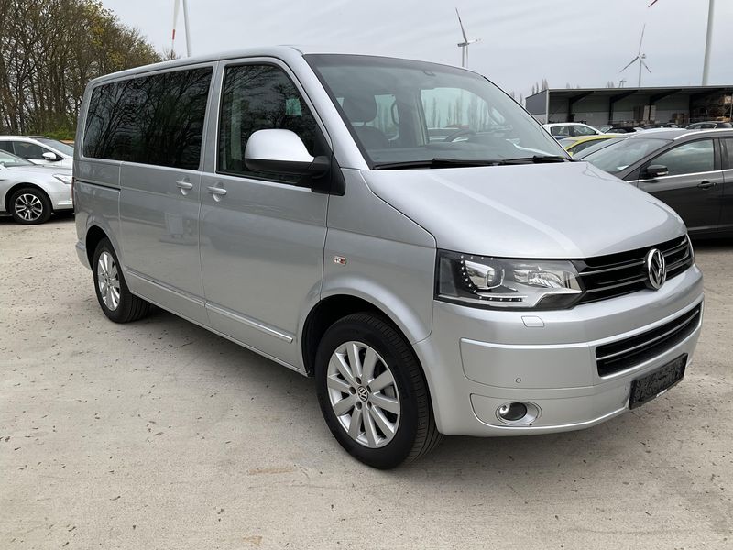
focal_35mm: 29
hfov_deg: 61.7
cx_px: 366
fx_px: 614
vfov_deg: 48.2
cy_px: 275
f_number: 1.8
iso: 25
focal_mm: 3
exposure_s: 1/1675
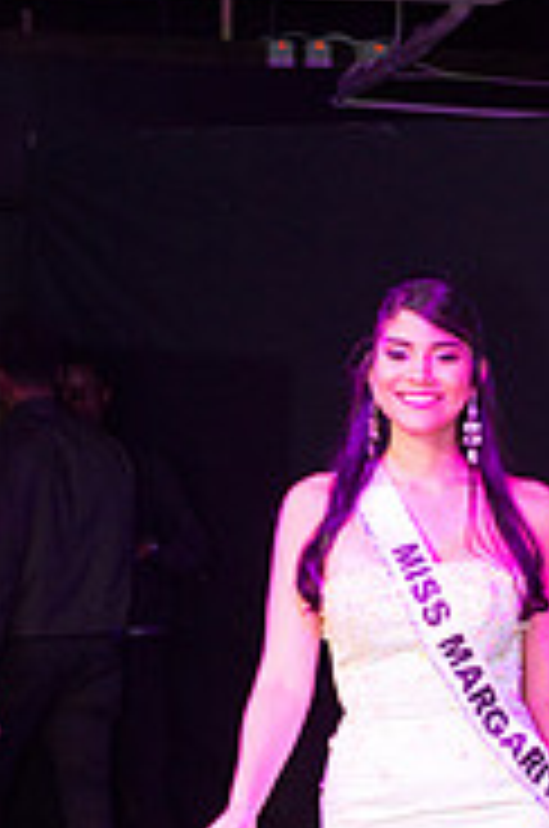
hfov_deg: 9.3
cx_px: 472
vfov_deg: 13.8
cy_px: 801
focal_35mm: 147
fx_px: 3375
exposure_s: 1/160
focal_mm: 60
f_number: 5
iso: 4000
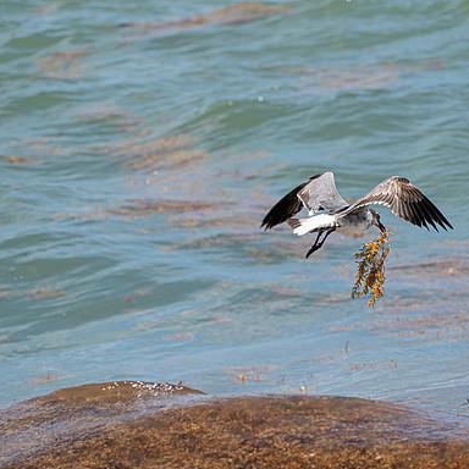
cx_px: 283
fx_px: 7864
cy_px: 235
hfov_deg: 3.4
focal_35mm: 513
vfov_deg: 3.4
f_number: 10
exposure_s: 1/1250
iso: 640
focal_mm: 400
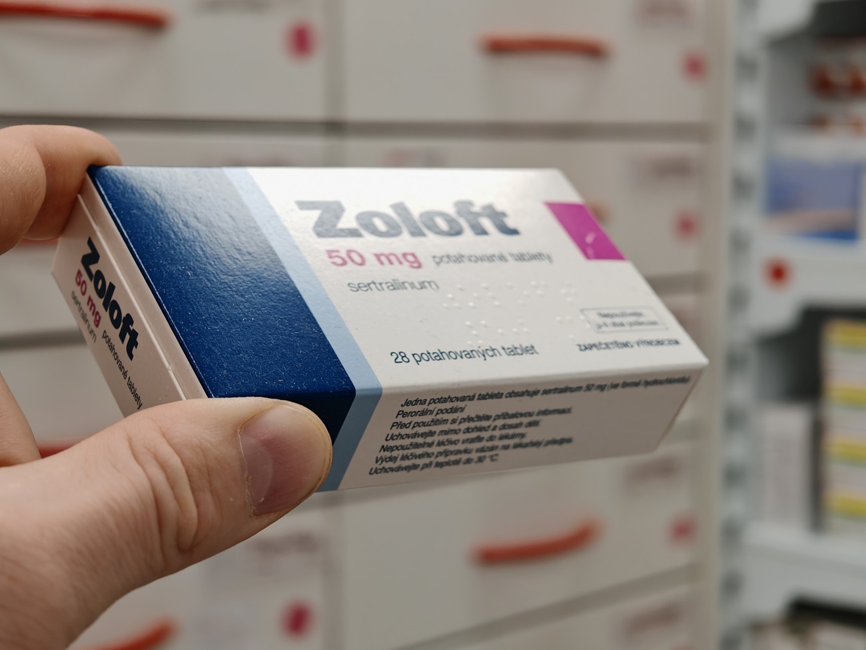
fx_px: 1701
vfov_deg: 21.6
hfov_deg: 28.6
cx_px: 433
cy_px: 325
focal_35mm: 68
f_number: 2.6
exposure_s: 1/100
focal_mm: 15.4
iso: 800
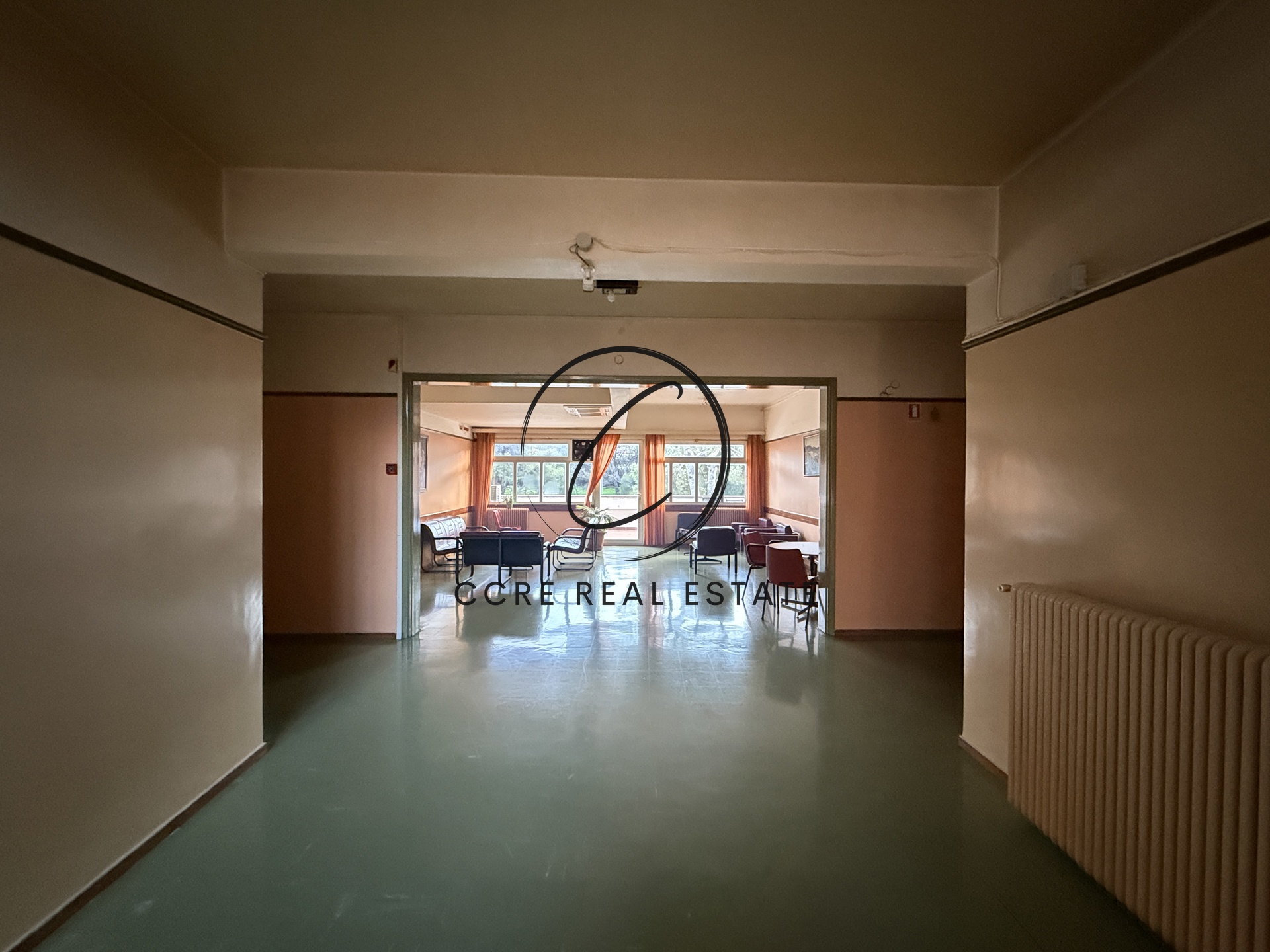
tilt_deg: +0.3
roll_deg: -0.3
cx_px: 635
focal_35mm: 14
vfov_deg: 85.7
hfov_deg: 102.1
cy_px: 476
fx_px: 514
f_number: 2.2
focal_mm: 2.22
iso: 1250
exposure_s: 1/50
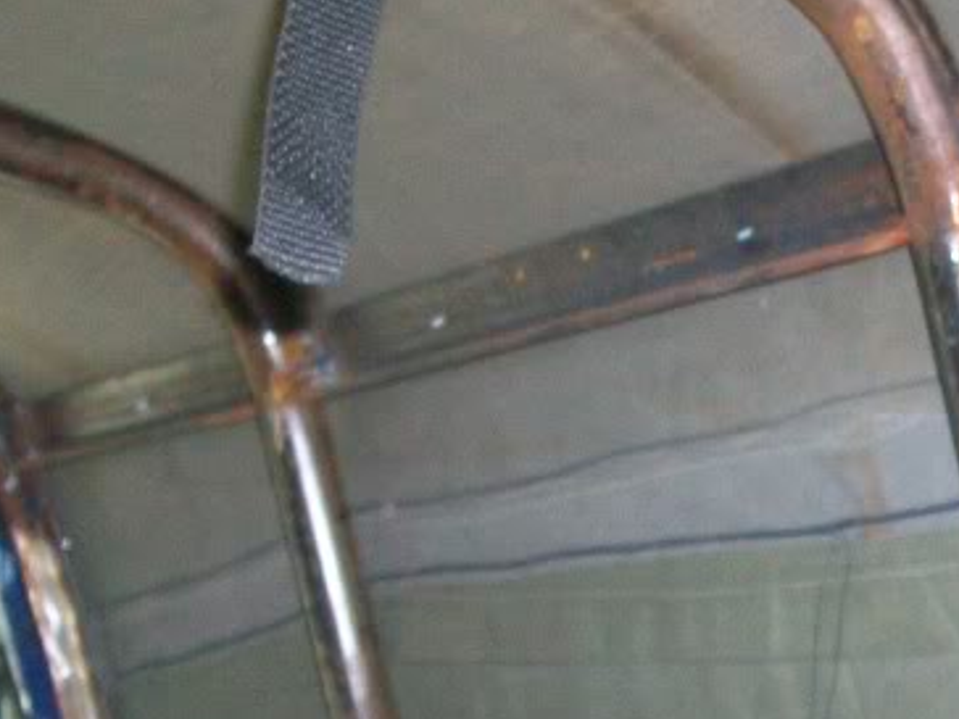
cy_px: 751
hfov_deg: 20.9
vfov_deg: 16.0
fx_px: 2493
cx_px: 991
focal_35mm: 90
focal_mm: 5.7
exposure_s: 1/60
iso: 120
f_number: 2.8
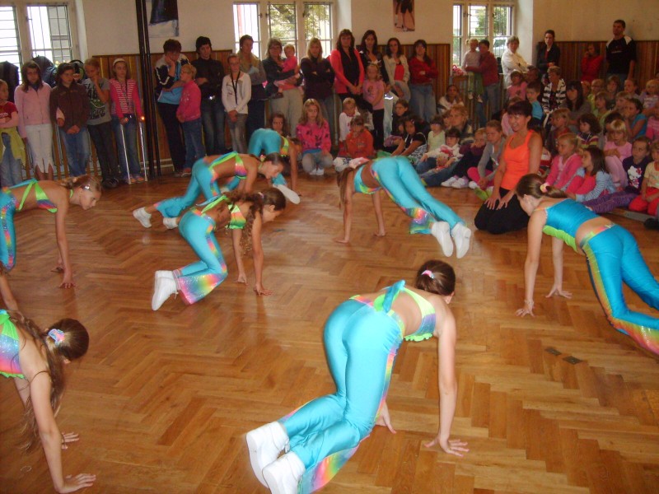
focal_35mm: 35
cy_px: 247
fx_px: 666
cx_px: 330
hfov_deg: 52.6
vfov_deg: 40.7
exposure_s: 1/45
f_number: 2.8
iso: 253
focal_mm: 5.8
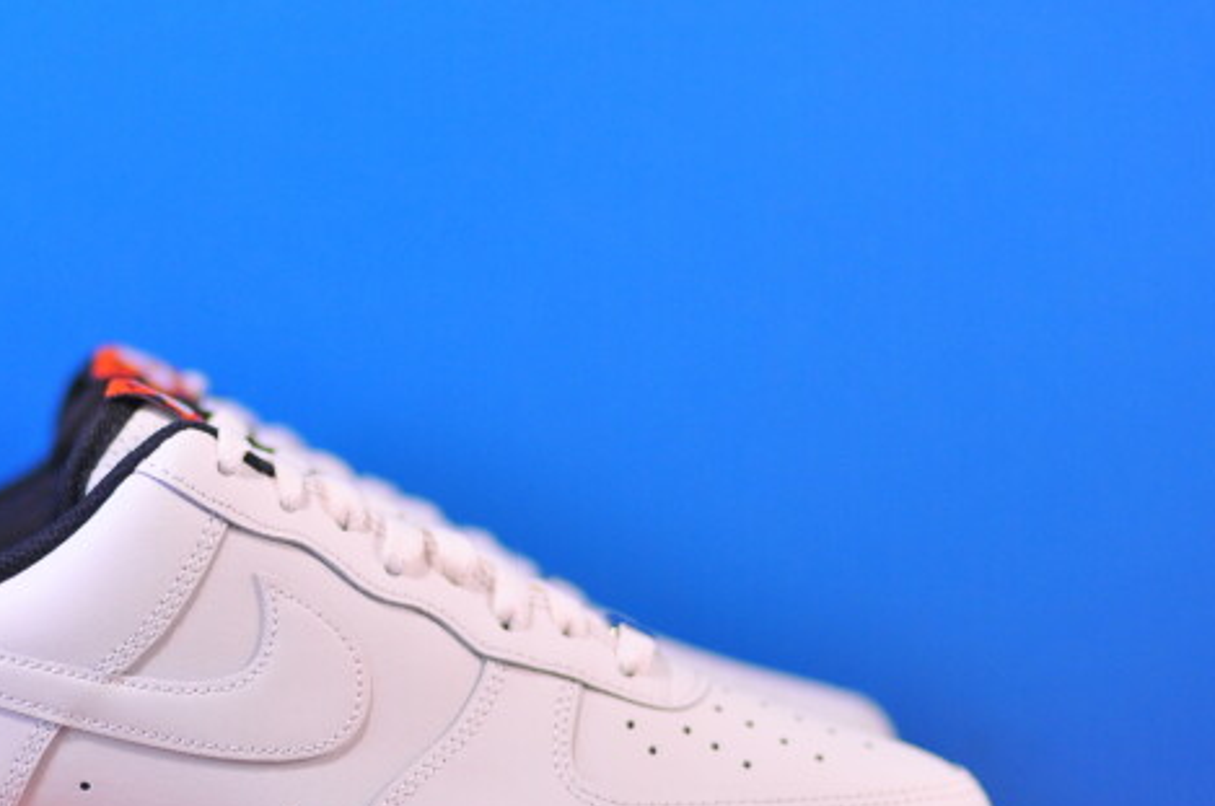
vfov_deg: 10.7
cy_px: 473
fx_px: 4313
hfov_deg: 15.9
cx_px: 280
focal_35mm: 128
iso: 250
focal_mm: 50
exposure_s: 1/320
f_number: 2
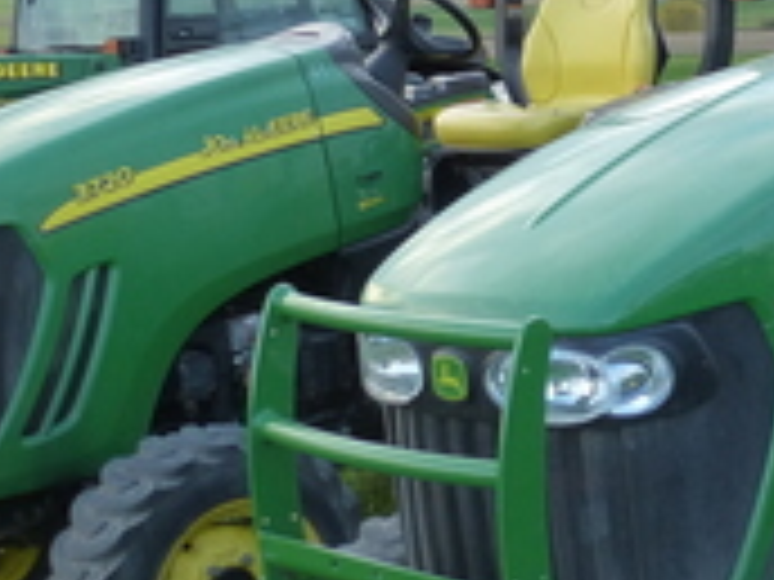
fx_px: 1833
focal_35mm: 82
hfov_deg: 22.8
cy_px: 288
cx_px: 792
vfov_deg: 18.0
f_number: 3.4
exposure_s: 1/100
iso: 160
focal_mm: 4.7
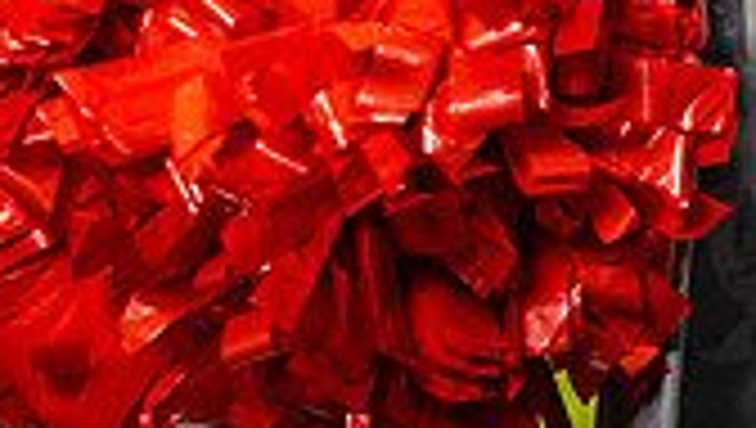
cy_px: -532
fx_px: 3091
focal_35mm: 154
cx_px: 441
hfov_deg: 13.9
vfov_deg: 7.5
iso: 100
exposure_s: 1/250
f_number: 5.6
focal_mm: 55
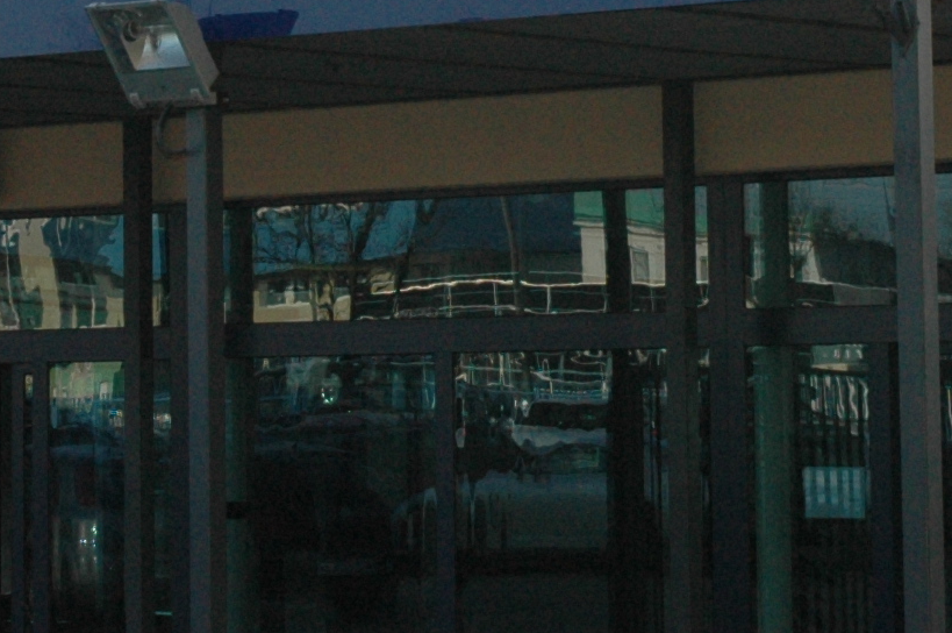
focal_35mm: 171
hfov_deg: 12.0
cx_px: 422
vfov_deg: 8.0
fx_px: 4512
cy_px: -17
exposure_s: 1/500
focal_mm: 31
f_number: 7.1
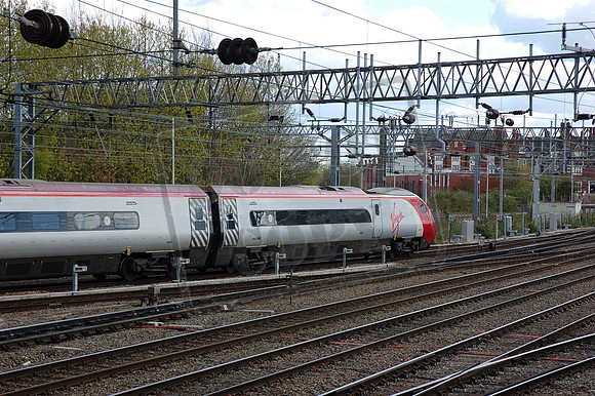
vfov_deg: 17.5
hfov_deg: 26.0
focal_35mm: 78
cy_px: 198
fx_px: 1288
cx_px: 298
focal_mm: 52
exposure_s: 1/200
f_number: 7.1
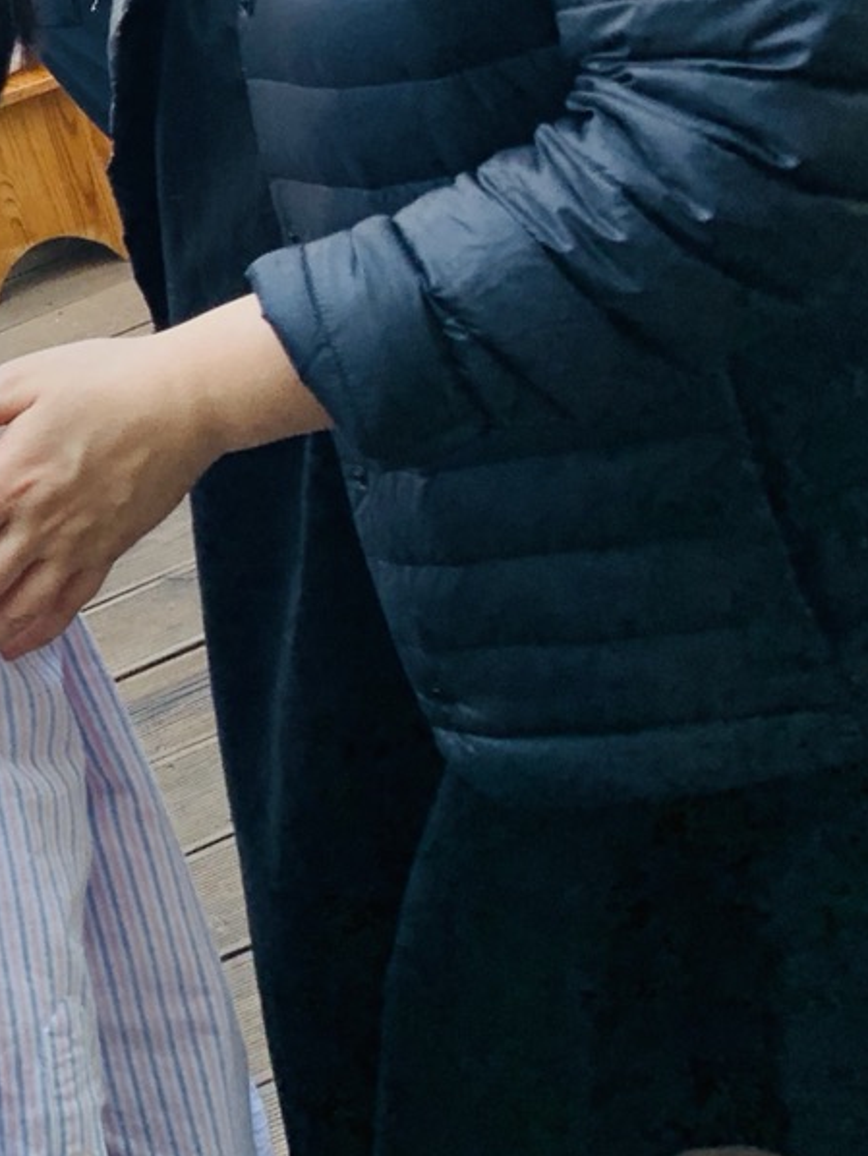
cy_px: 72
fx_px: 2405
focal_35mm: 72
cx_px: -570
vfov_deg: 26.0
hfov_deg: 17.5
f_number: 1.8
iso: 25
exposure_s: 1/245
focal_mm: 4.25
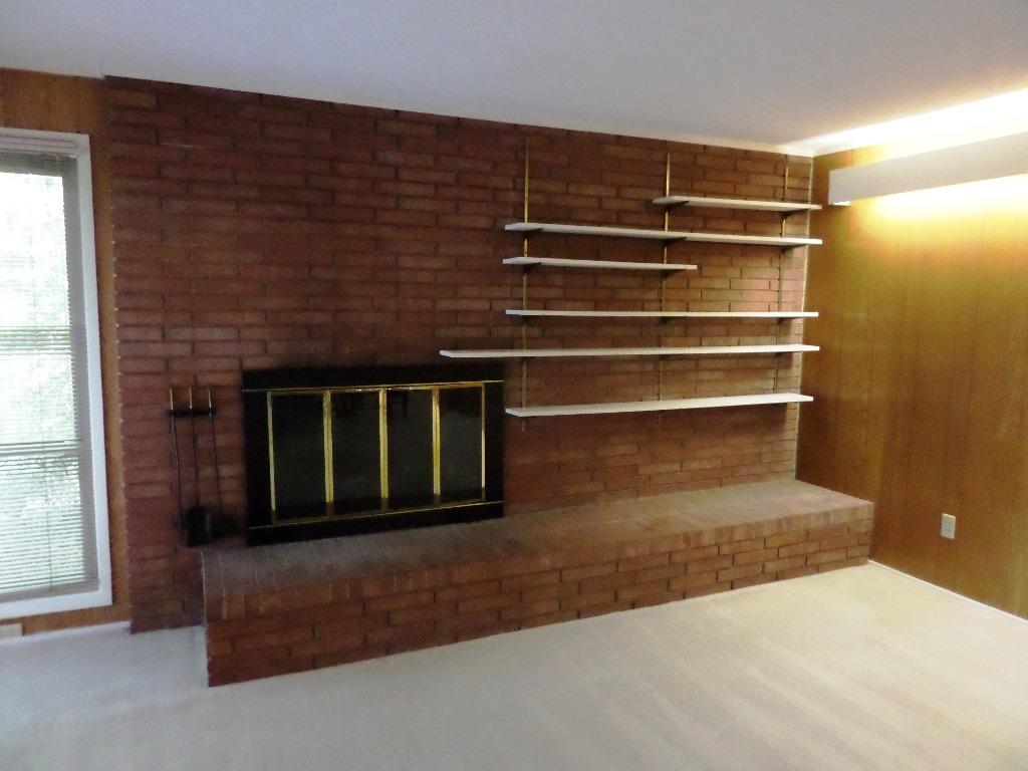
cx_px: 514
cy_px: 386
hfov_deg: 71.6
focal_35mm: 24
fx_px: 713
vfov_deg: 56.8
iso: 640
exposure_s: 1/20
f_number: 3.1
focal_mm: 4.3
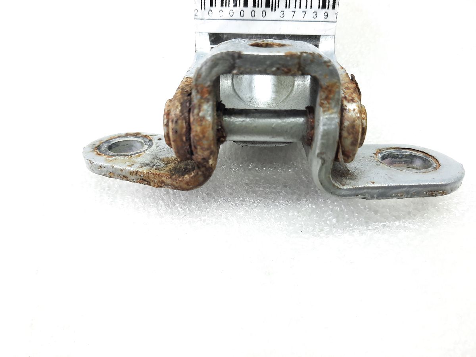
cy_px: 178
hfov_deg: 69.4
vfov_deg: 54.9
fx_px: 344
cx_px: 238
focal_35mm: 25
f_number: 2
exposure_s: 1/50
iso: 160
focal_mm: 4.6
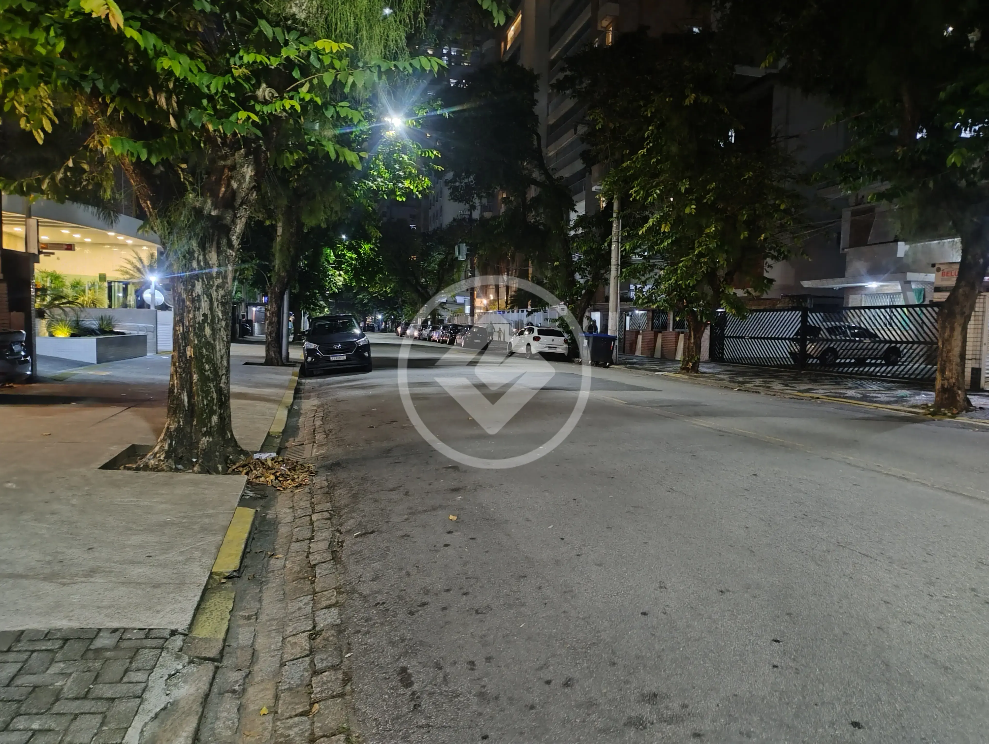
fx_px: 687
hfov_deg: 71.5
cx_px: 494
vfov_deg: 56.9
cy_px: 372
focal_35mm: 24
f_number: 1.8
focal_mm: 5.56
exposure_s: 1/24
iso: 3031
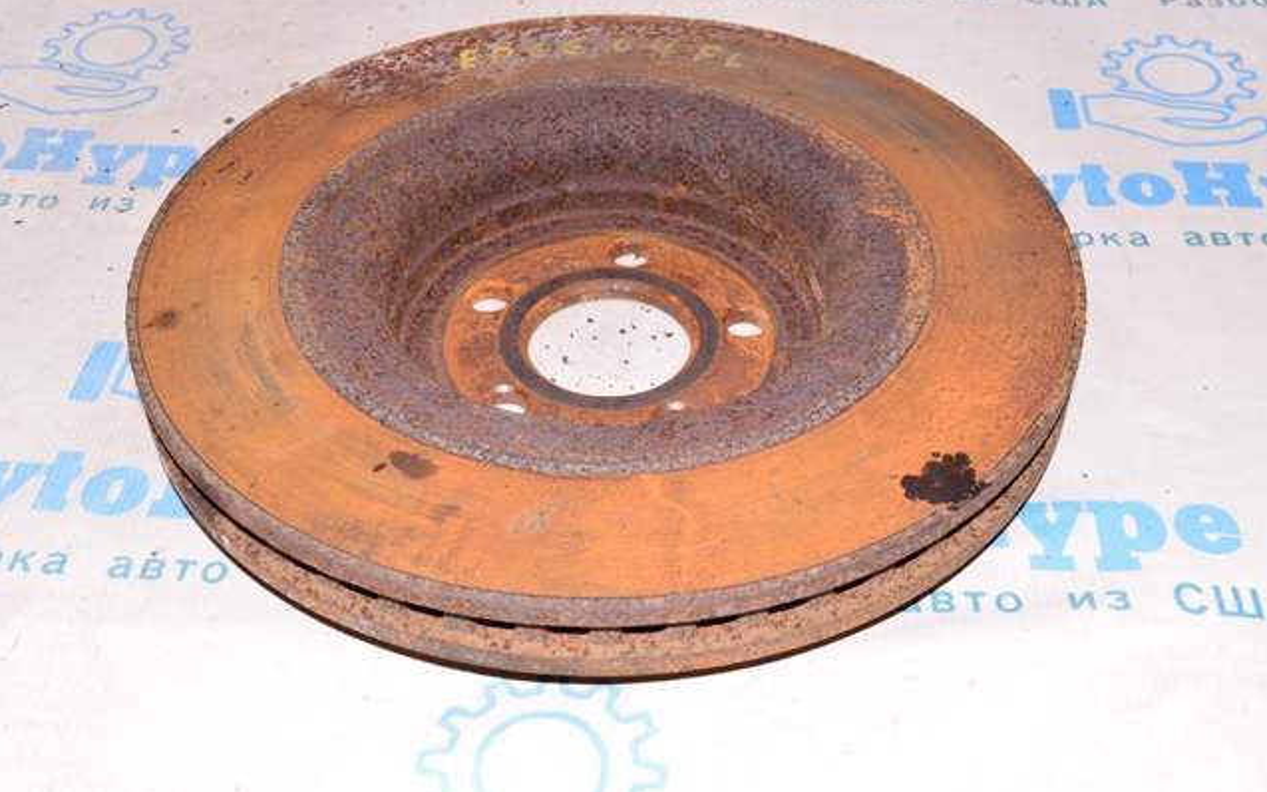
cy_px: 383
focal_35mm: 45
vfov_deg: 28.9
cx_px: 633
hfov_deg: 44.8
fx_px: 1537
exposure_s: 1/200
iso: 1600
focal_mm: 29
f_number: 8
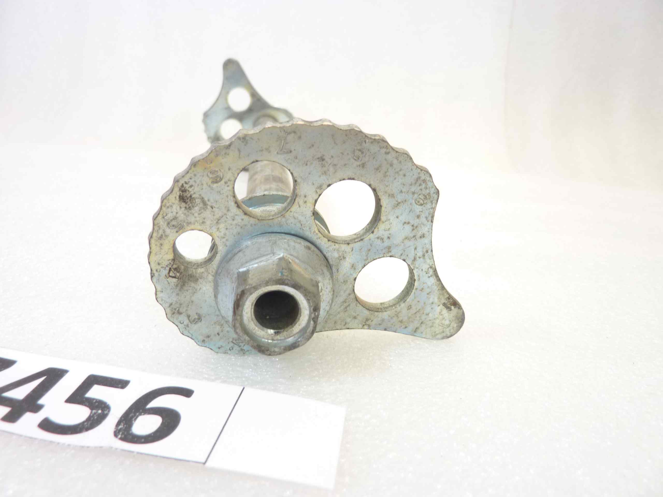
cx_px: 332
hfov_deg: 69.4
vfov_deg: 54.9
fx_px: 479
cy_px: 248
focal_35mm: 25
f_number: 3.3
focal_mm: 4.1
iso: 80
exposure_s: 1/20
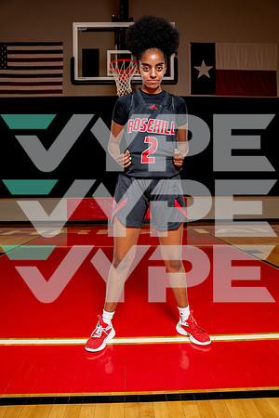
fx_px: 325
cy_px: 209
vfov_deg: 65.5
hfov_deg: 46.4
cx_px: 140
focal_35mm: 28
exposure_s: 1/250
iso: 400
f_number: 4
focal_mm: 28
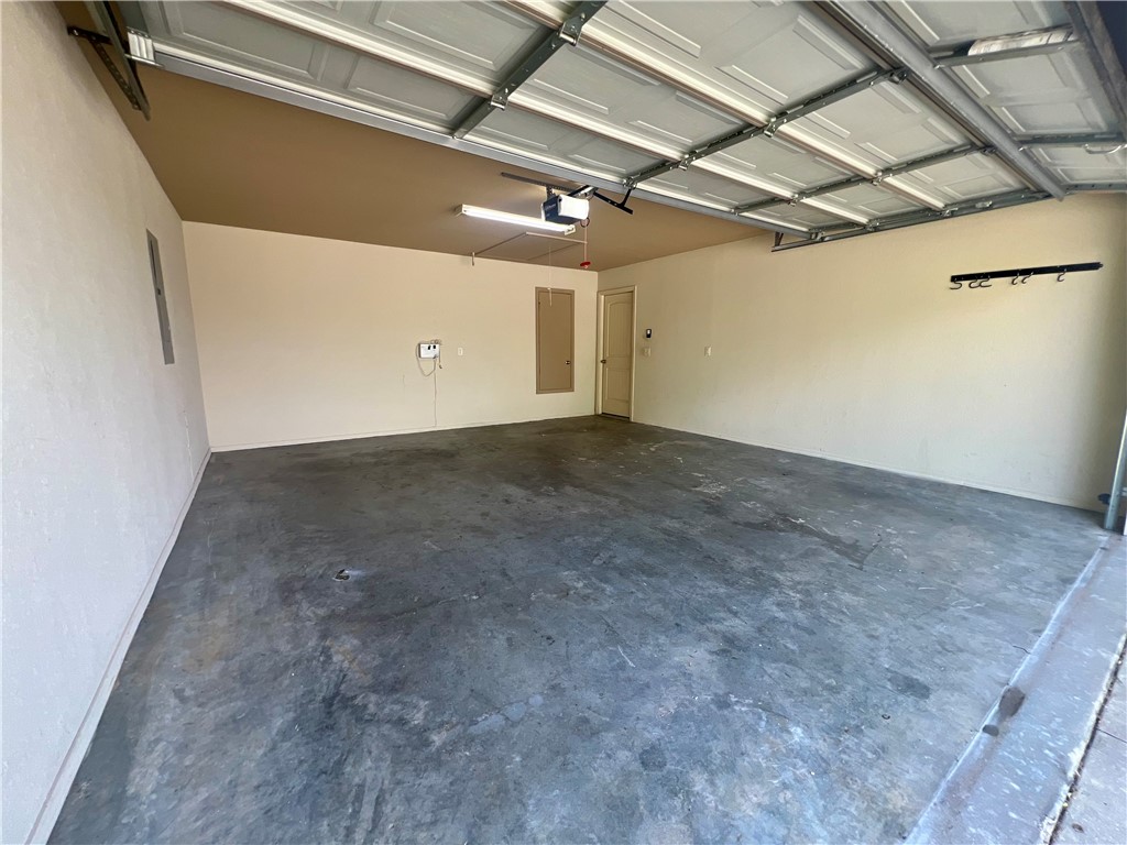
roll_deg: +0.0
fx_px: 423
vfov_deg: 89.9
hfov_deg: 106.2
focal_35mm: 13
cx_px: 564
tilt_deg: -9.9
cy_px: 422
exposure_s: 1/99
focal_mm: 1.57
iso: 40
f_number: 1.8
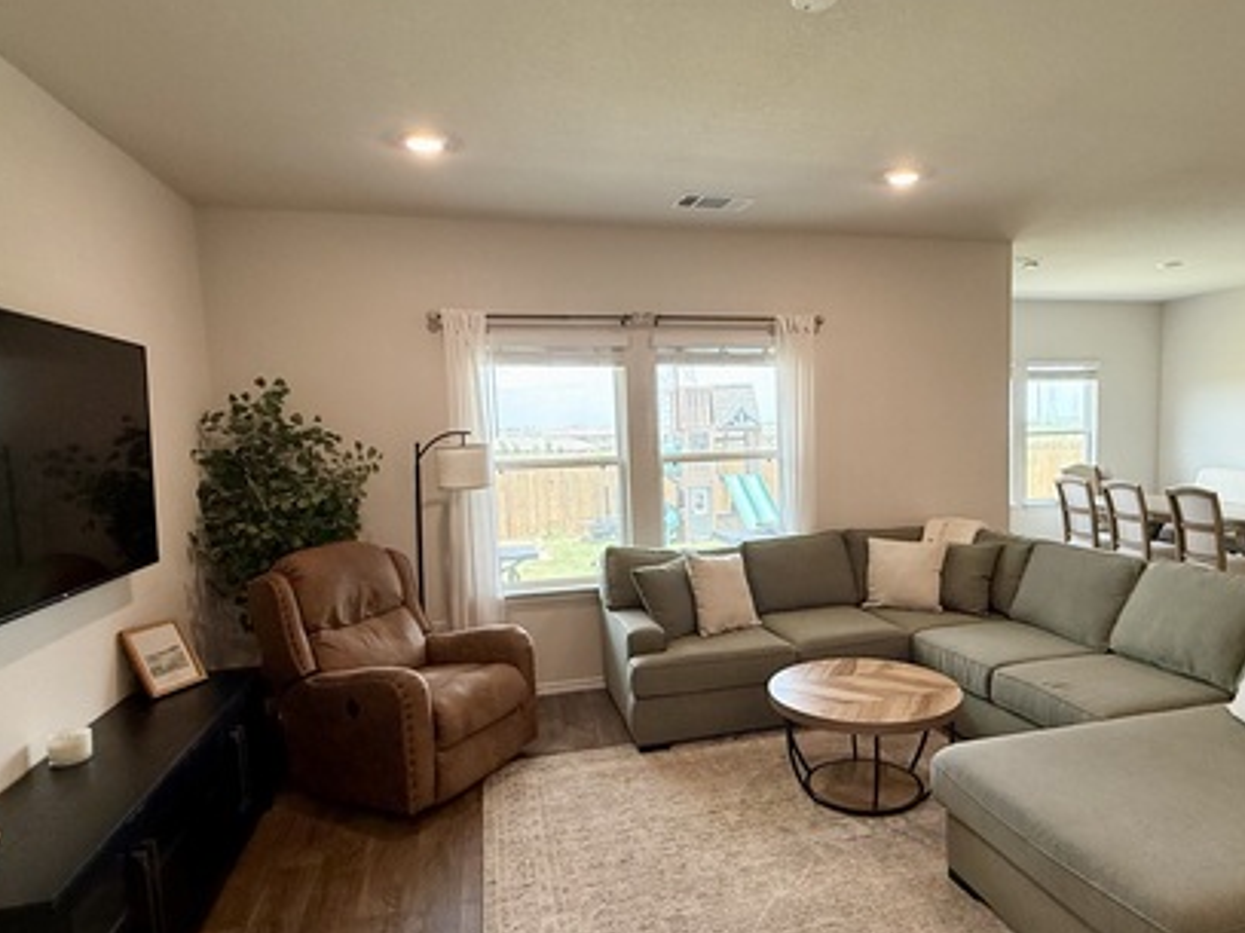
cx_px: 713
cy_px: 499
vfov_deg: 61.0
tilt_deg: -5.4
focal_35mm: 22
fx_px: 791
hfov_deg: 76.0
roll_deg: +1.8
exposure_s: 1/120
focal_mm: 2.22
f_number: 2.2
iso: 200
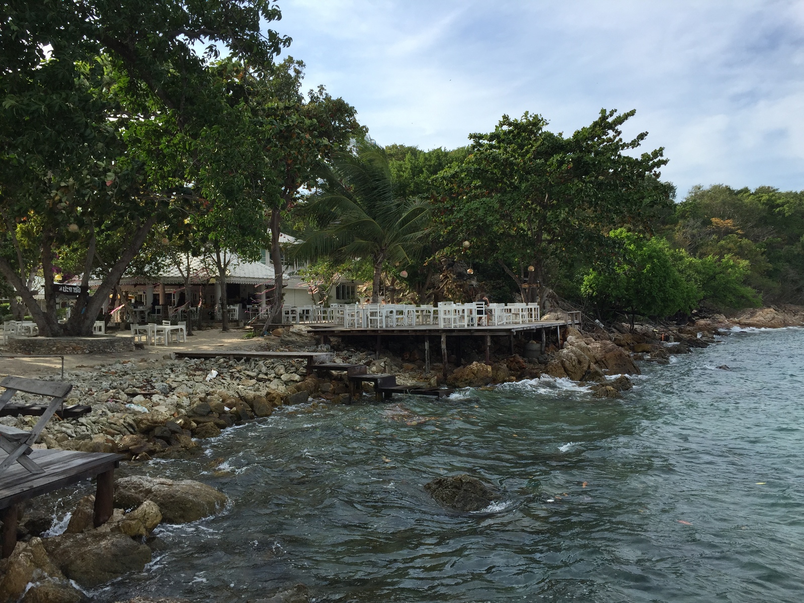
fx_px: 674
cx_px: 402
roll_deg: +0.1
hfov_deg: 61.7
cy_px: 302
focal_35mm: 29
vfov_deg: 48.2
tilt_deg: +0.3
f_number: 2.2
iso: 32
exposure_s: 1/1364
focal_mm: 4.15
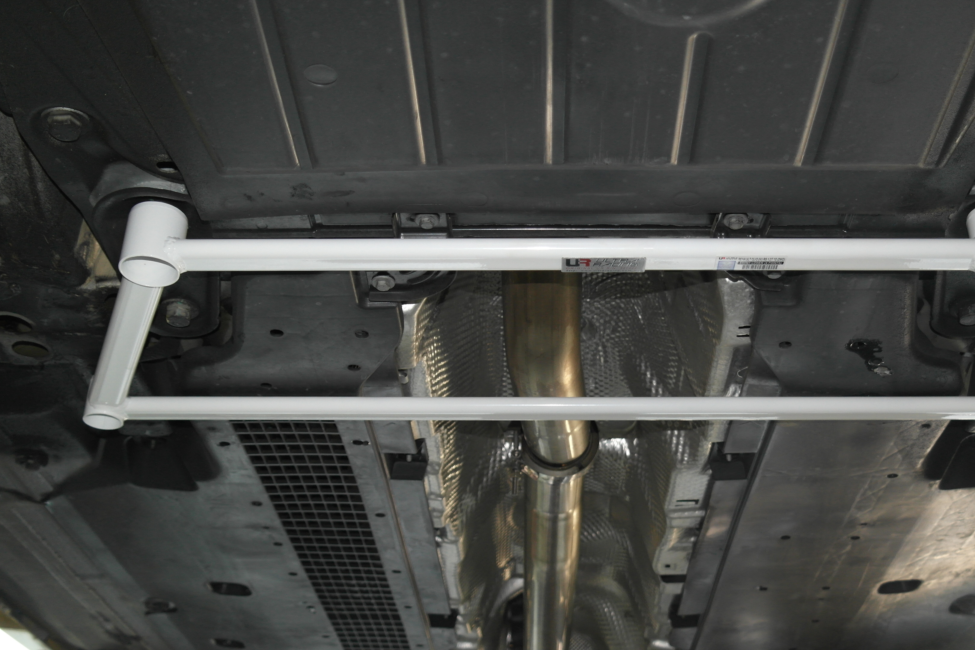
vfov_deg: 27.5
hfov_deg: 40.2
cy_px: 343
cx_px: 564
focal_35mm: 49
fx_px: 1327
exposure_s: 1/50
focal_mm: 27
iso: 400
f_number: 4
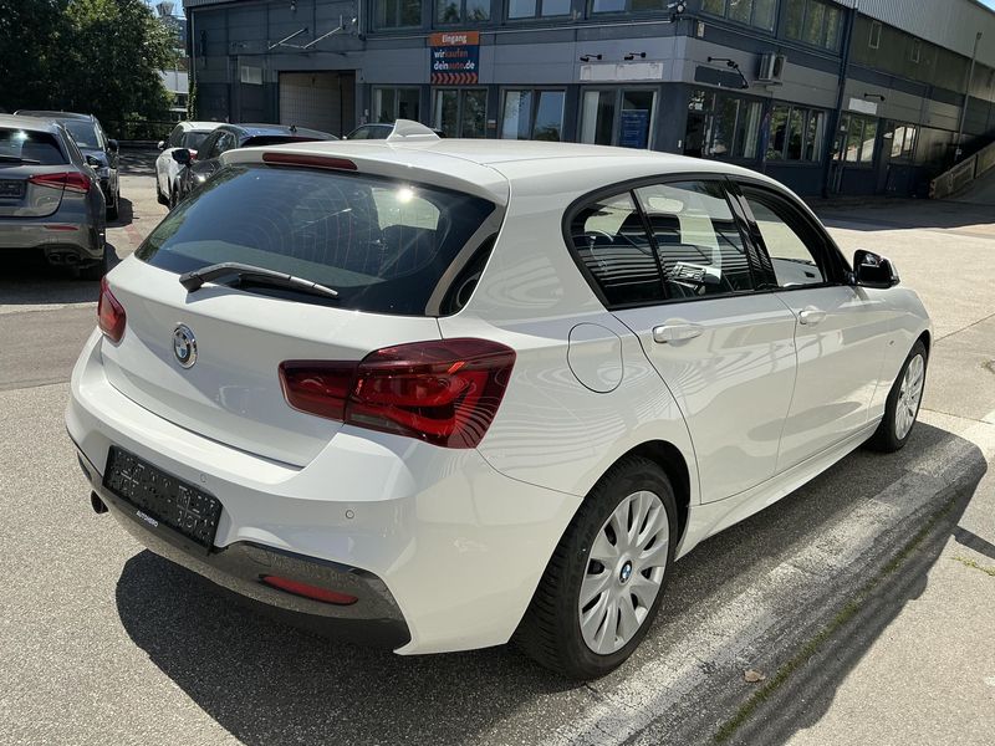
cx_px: 498
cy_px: 373
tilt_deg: -15.4
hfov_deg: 63.4
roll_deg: -5.2
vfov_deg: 49.7
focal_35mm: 28
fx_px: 805
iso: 25
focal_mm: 3
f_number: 1.8
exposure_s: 1/1577
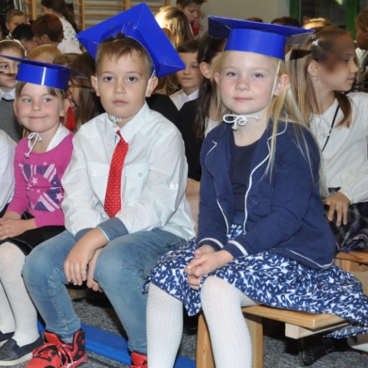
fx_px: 842
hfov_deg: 23.7
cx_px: 8
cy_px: 186
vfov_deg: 24.7
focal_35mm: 70
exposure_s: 1/60
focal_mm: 26
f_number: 5
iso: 400
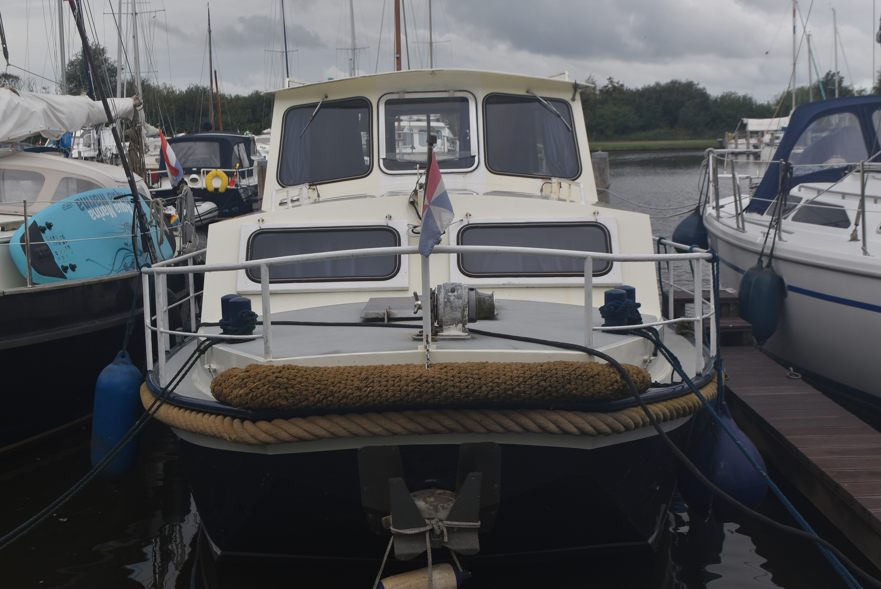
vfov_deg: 28.1
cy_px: 294
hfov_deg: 41.1
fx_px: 1176
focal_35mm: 48
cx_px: 440
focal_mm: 32
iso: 220
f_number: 8
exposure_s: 1/250
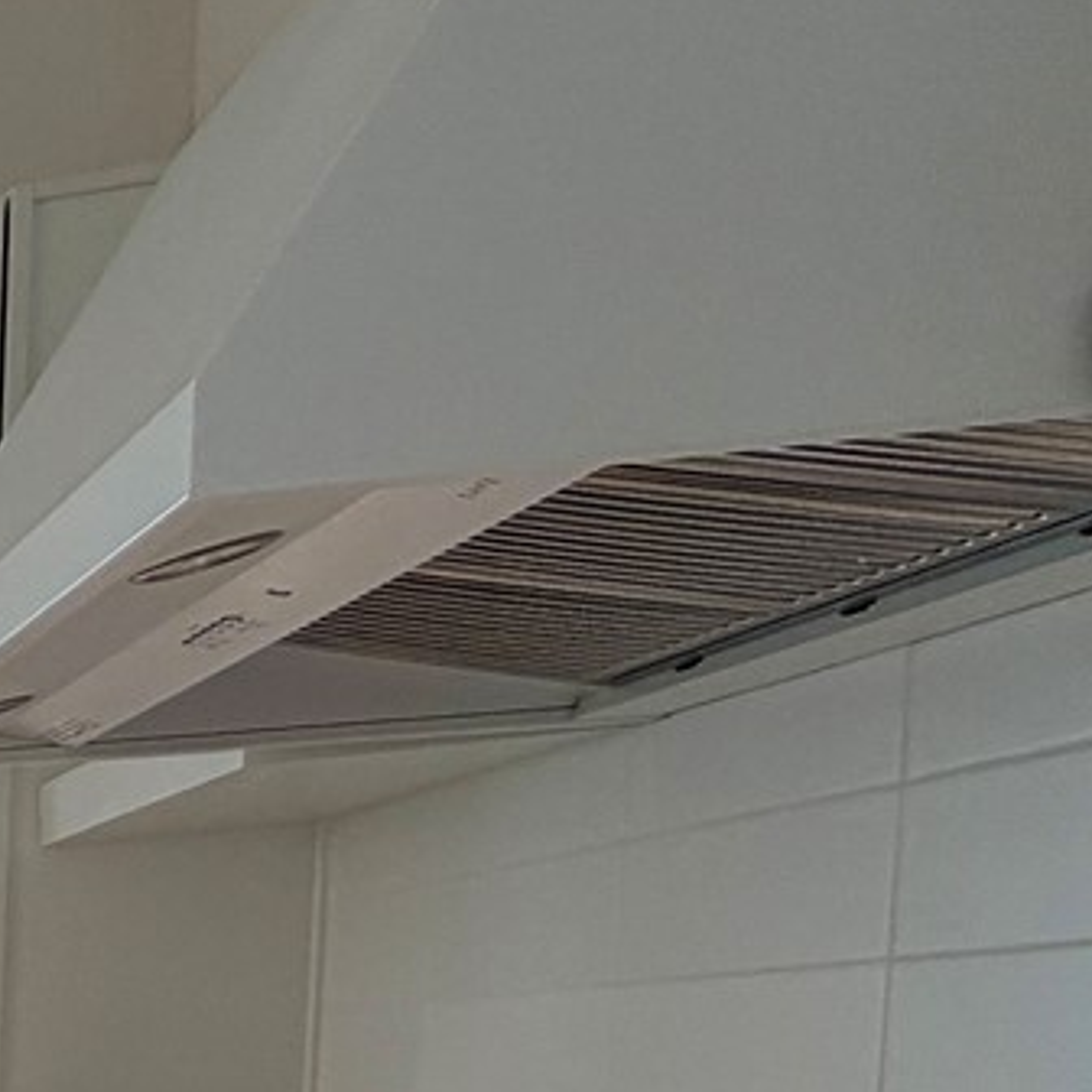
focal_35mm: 59
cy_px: 1284
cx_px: -1404
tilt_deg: -5.8
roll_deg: +2.1
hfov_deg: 16.2
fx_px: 2106
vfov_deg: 26.2
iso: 64
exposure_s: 1/120
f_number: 2.2
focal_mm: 2.22
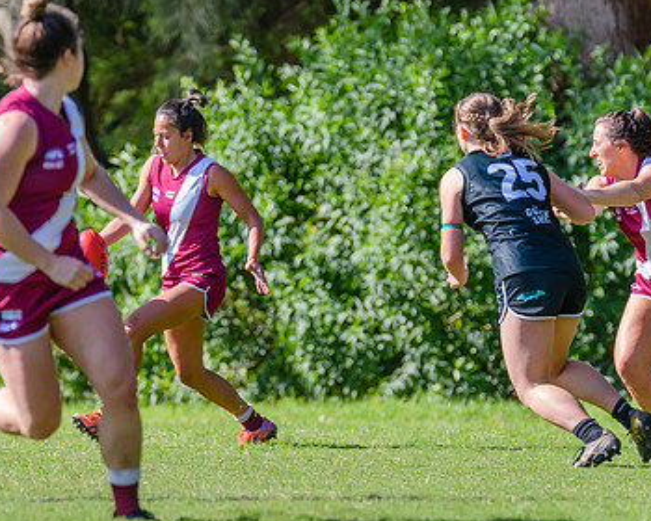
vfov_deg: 2.3
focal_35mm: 659
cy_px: 289
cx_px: 226
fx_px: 12697
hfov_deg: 2.9
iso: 800
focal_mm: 360
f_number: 7.1
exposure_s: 1/1250
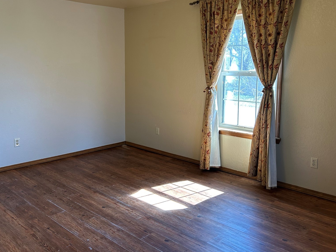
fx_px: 320
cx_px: 152
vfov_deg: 42.8
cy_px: 104
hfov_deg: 55.3
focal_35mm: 33
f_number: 1.5
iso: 125
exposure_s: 1/120
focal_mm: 5.7
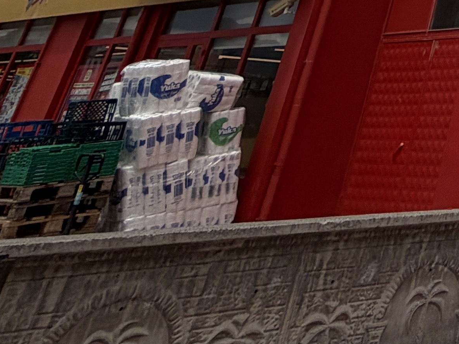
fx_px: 902
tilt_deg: +33.9
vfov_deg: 14.7
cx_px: 832
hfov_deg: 20.2
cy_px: -458
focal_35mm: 68
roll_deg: -0.6
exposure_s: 1/2611
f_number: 2.2
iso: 20
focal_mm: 2.22
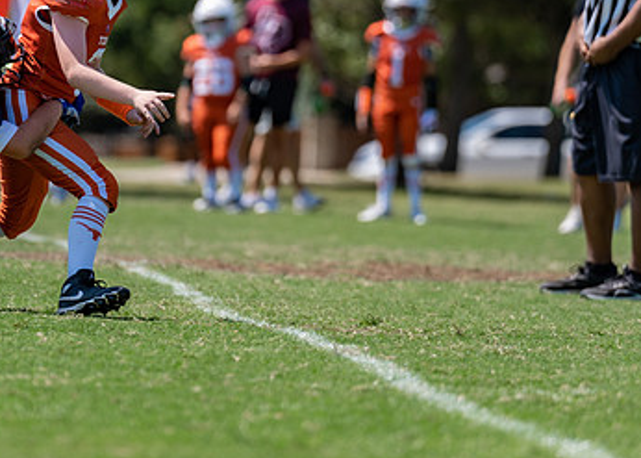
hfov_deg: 4.5
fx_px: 8100
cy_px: 95
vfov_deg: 3.2
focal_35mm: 445
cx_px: 214
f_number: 3.2
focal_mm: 200
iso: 100
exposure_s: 1/1250
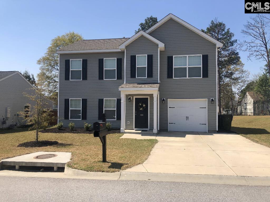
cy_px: 101
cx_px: 135
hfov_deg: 63.4
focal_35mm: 28
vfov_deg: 49.7
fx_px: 218
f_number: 1.8
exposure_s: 1/2114
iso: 20
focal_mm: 4
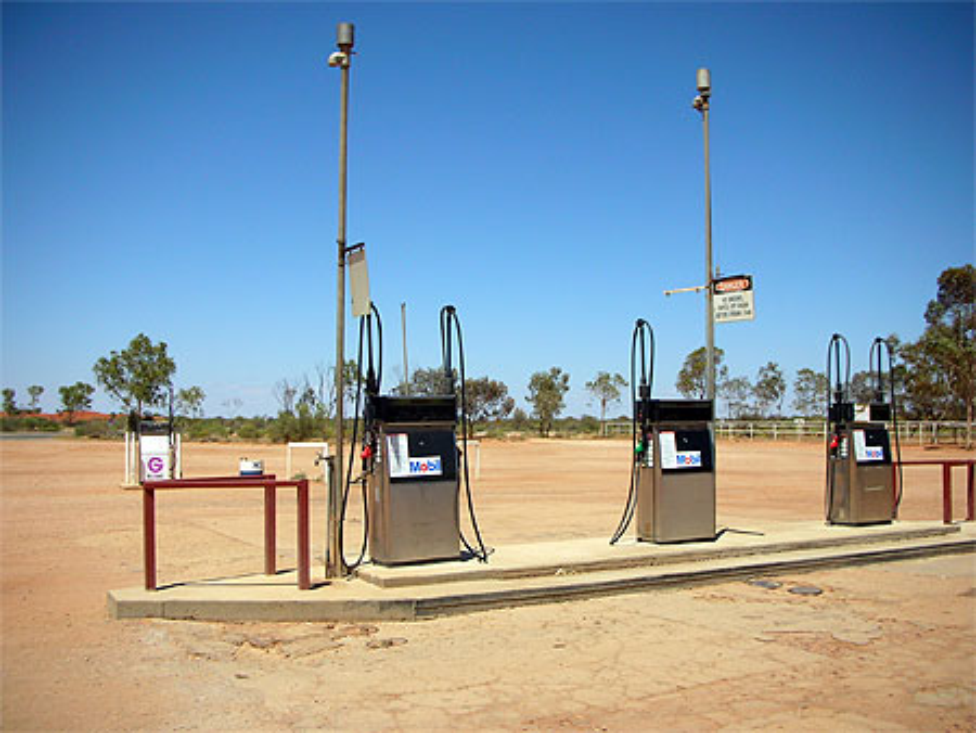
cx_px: 488
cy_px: 366
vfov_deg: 40.7
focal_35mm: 35
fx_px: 987
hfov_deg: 52.6
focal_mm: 5.8
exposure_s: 1/173
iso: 50
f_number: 8.5
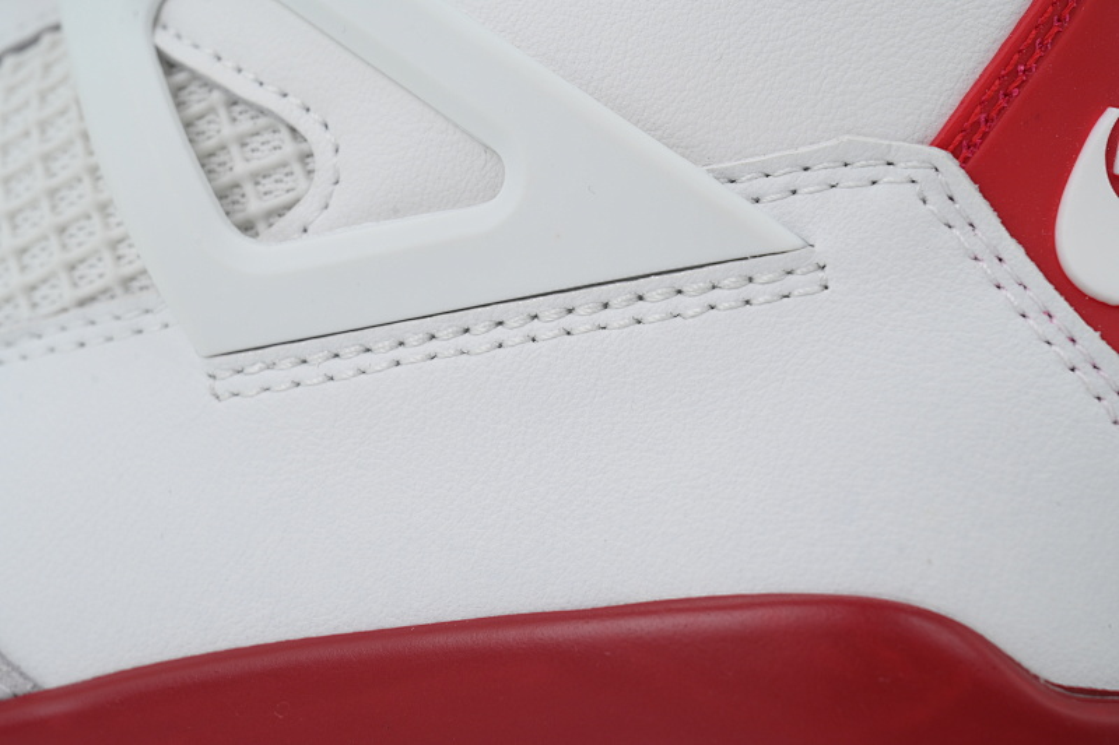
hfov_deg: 20.0
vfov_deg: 13.4
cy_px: 372
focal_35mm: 102
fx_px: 3170
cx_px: 560
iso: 400
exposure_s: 1/100
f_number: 13
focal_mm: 102
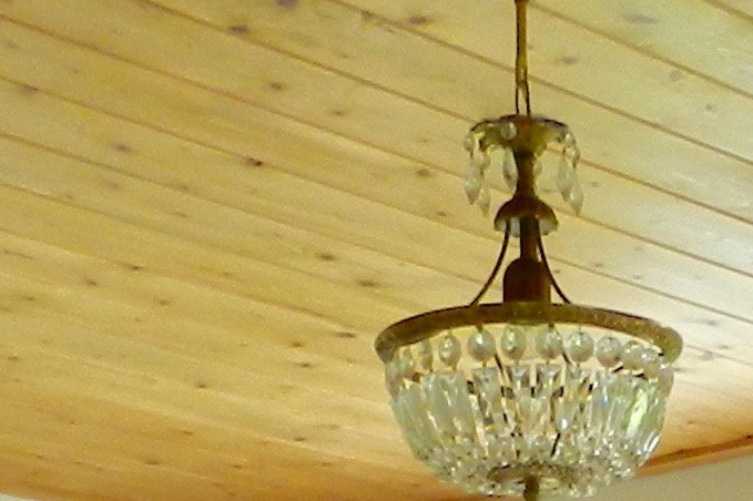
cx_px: 715
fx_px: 2948
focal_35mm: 141
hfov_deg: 14.4
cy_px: 1384
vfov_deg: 8.5
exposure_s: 1/40
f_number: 3.4
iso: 160
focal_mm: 4
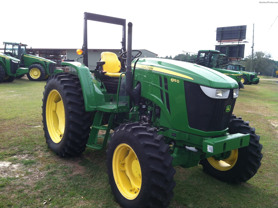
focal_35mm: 35
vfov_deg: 40.6
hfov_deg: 52.7
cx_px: 139
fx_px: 281
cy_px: 104
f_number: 2.8
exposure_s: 1/429
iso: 80
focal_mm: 3.85
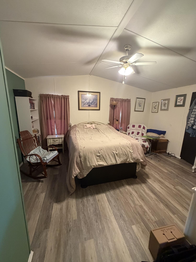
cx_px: 98
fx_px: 106
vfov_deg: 102.1
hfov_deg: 85.7
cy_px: 131
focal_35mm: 14
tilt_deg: -11.4
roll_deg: -2.0
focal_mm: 2.22
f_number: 2.2
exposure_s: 1/60
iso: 640
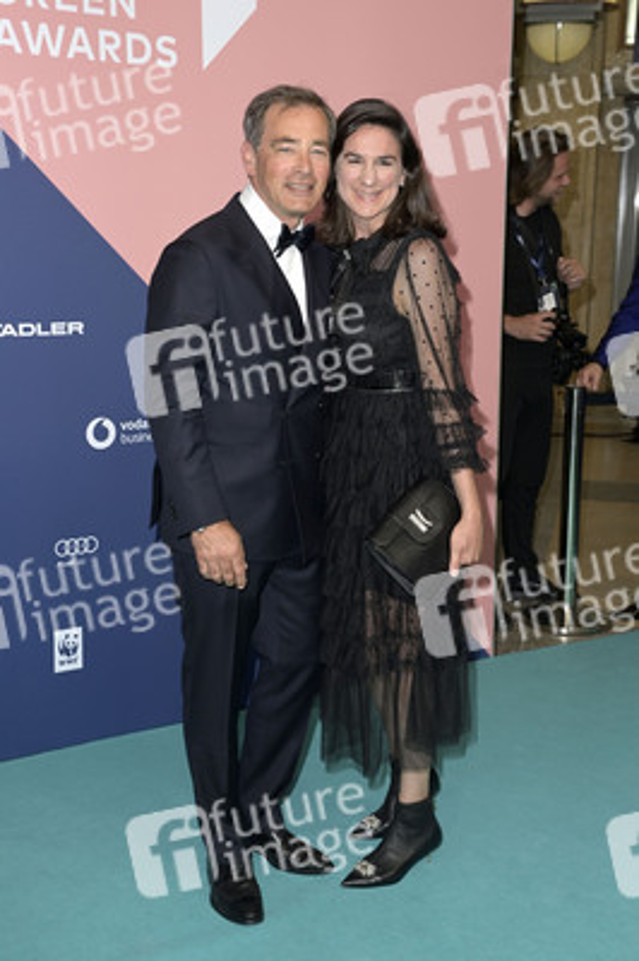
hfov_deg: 25.9
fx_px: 1387
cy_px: 480
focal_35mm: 52
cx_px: 320
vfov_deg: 38.2
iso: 800
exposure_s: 1/250
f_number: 6.3
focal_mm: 52
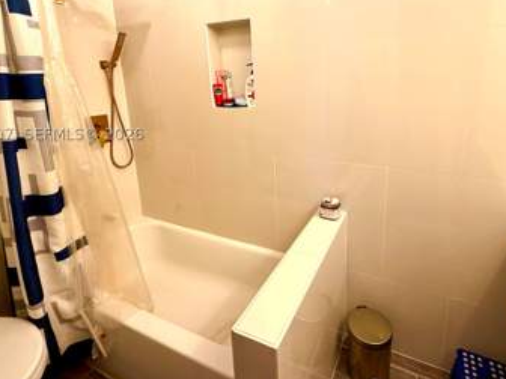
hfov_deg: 81.4
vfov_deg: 64.6
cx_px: 282
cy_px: 134
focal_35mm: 20
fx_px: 292
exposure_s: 1/120
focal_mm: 2.22
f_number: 2.2
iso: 250
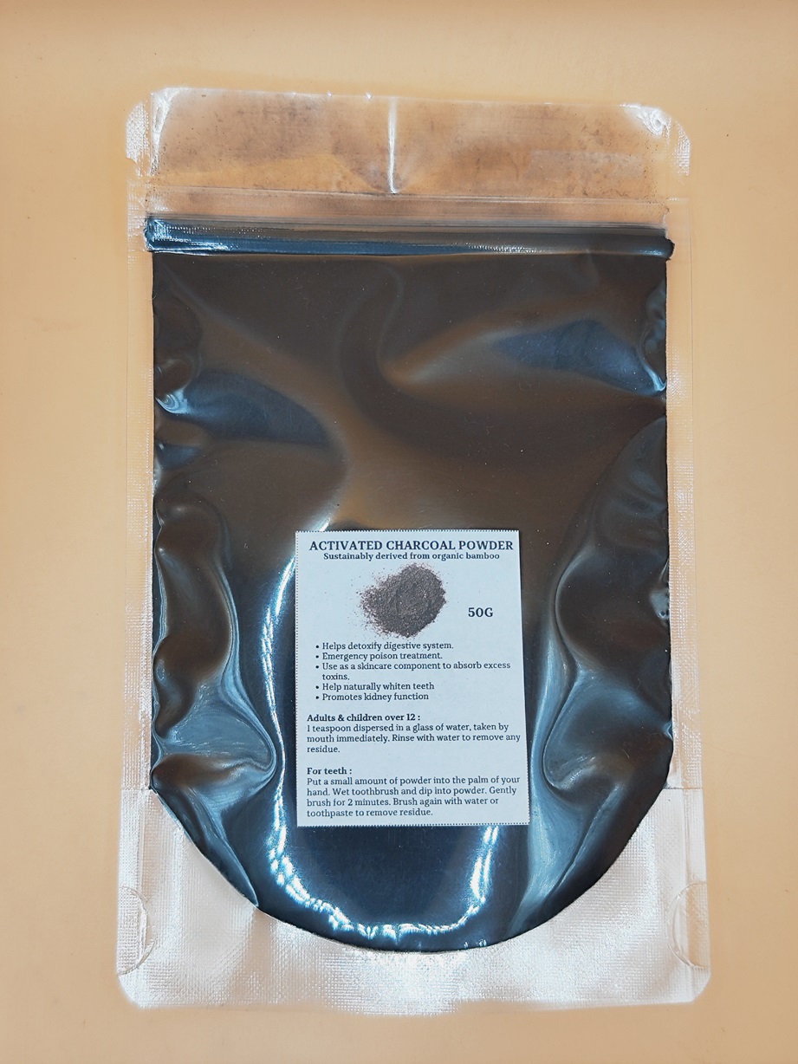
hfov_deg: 58.9
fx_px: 707
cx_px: 399
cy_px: 532
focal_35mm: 23
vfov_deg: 73.9
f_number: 1.69
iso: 171
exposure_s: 1/130
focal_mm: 7.01
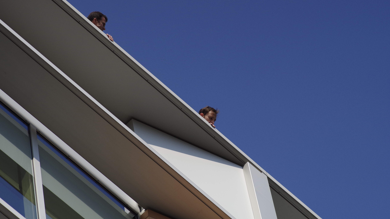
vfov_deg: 3.9
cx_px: 195
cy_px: 94
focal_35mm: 314
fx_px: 3247
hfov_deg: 6.9
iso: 400
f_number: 6.3
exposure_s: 1/2500
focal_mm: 200
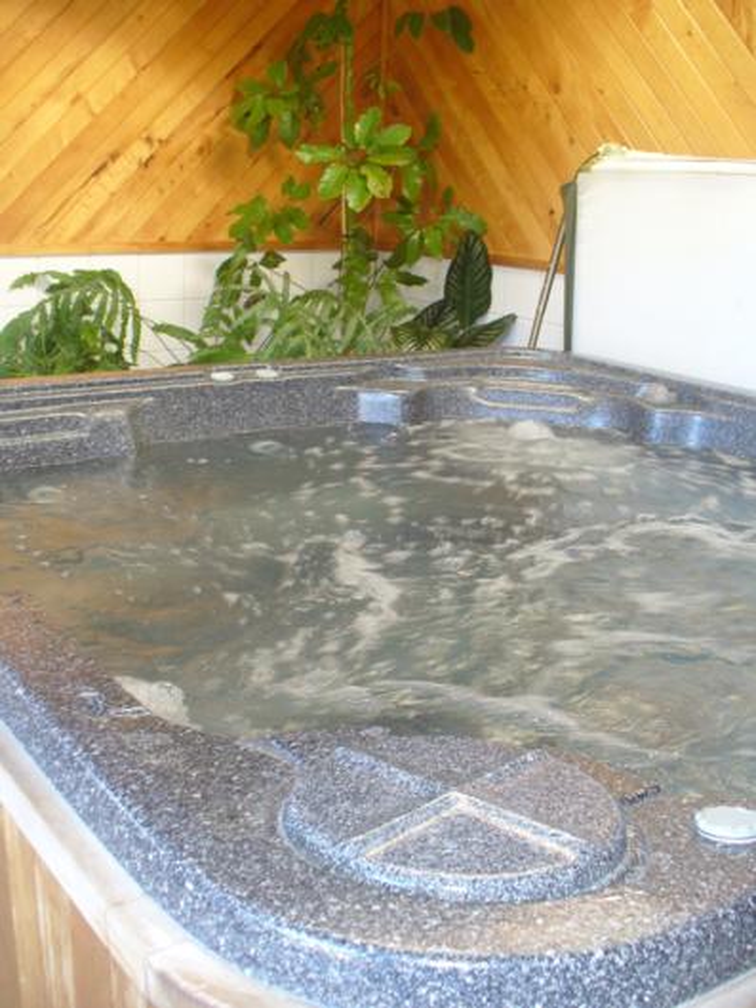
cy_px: 504
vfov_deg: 50.1
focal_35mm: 37
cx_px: 378
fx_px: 1077
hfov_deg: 38.7
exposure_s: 1/10
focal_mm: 6.1
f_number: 2.8
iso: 100
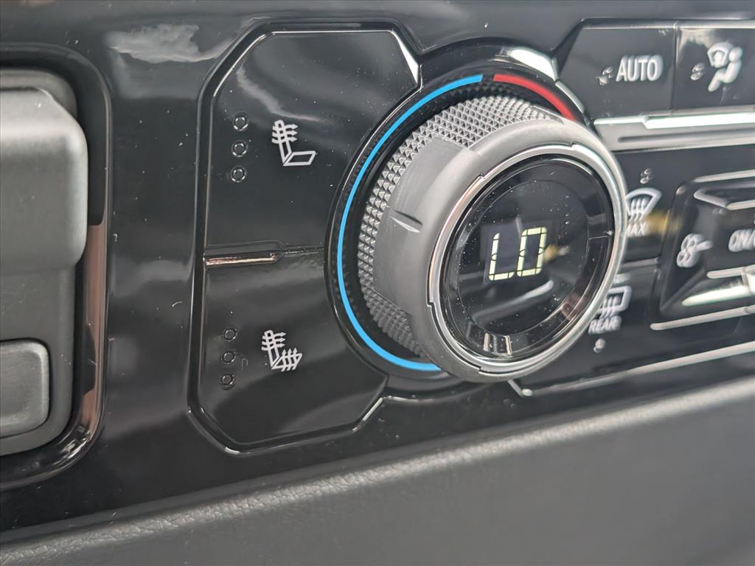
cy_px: 283
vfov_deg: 29.7
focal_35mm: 49
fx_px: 1069
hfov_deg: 38.9
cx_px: 378
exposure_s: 1/308
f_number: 1.68
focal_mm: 6.9
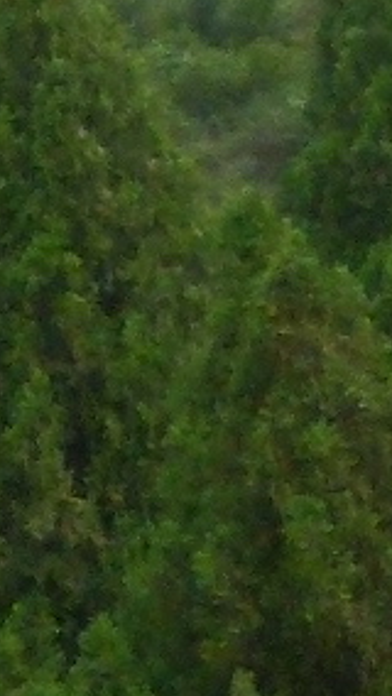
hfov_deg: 2.4
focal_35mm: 472
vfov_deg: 4.6
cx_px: -2470
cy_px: 169
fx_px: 8712
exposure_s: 1/640
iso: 100
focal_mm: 8.7
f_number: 4
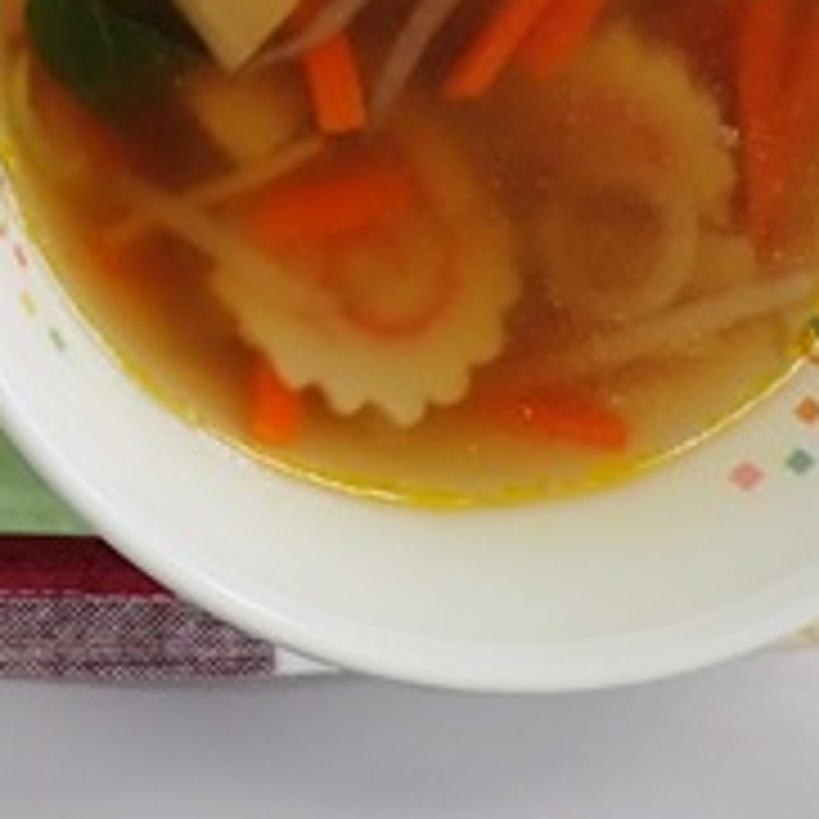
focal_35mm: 97
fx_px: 2596
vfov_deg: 16.3
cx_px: -454
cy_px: -436
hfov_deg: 16.2
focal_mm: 4.5
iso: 125
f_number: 2
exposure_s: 1/125
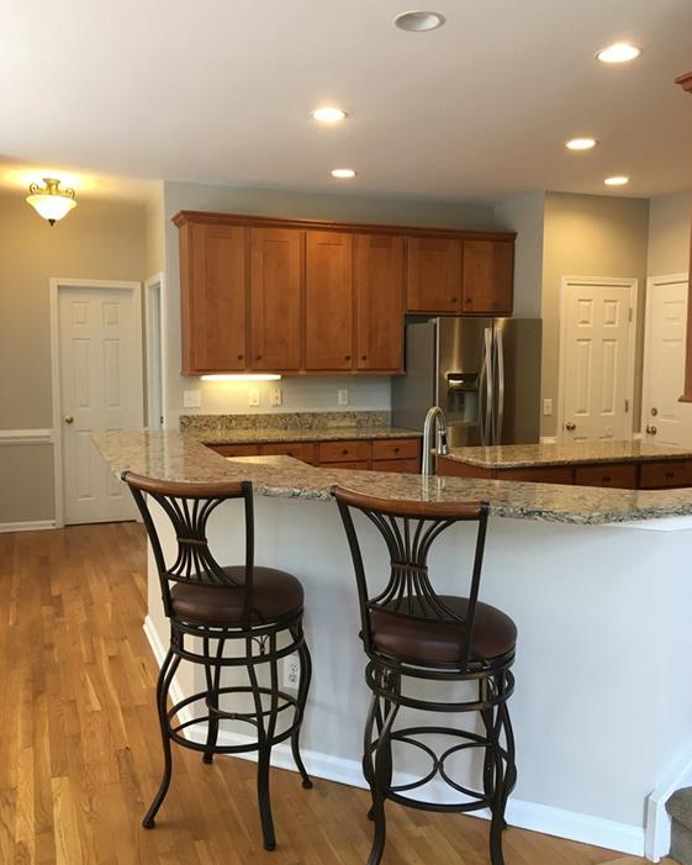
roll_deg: -0.9
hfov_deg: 47.1
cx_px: 347
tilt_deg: -5.3
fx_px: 793
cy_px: 427
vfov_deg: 57.2
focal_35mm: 31
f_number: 2.2
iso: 50
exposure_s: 1/30
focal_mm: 4.15
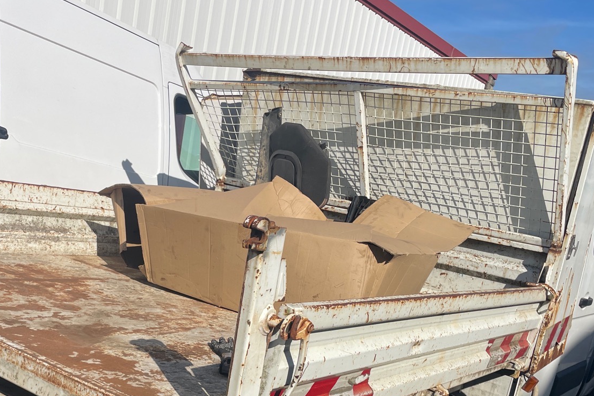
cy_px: 344
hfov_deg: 44.3
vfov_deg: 29.4
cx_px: 237
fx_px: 726
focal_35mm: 44
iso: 32
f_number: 1.6
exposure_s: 1/6135
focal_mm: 4.2
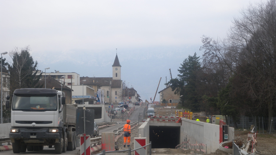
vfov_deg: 10.7
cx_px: 139
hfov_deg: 18.9
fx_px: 827
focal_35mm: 113
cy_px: 97
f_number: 5.6
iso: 64
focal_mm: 22.1
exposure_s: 1/85.6
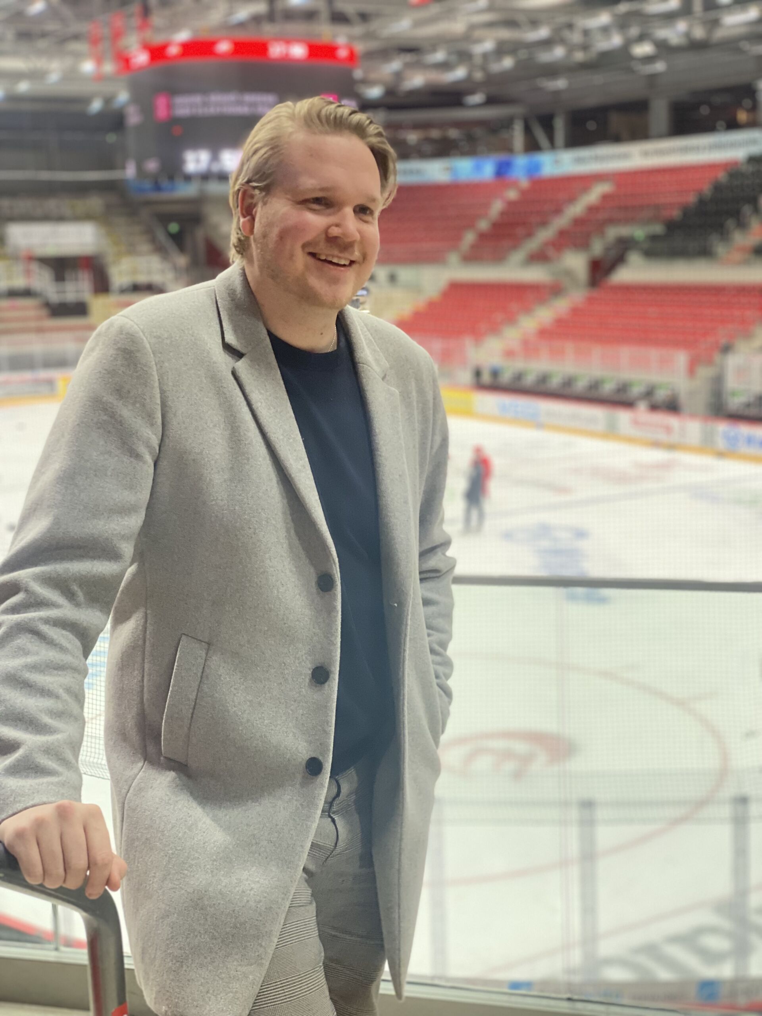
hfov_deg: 28.0
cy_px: 508
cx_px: 381
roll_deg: +1.5
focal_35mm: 52
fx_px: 1526
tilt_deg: -9.5
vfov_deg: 36.8
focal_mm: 6
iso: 200
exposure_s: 1/100
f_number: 2
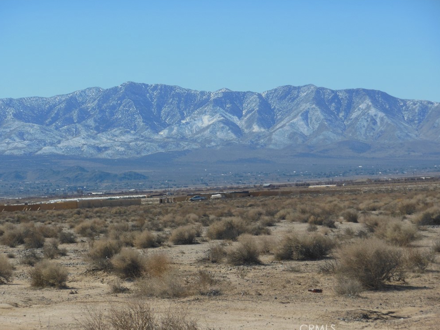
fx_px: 1665
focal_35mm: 131
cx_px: 216
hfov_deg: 15.1
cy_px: 165
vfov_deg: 11.3
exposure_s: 1/1250
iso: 125
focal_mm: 22.6
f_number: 5
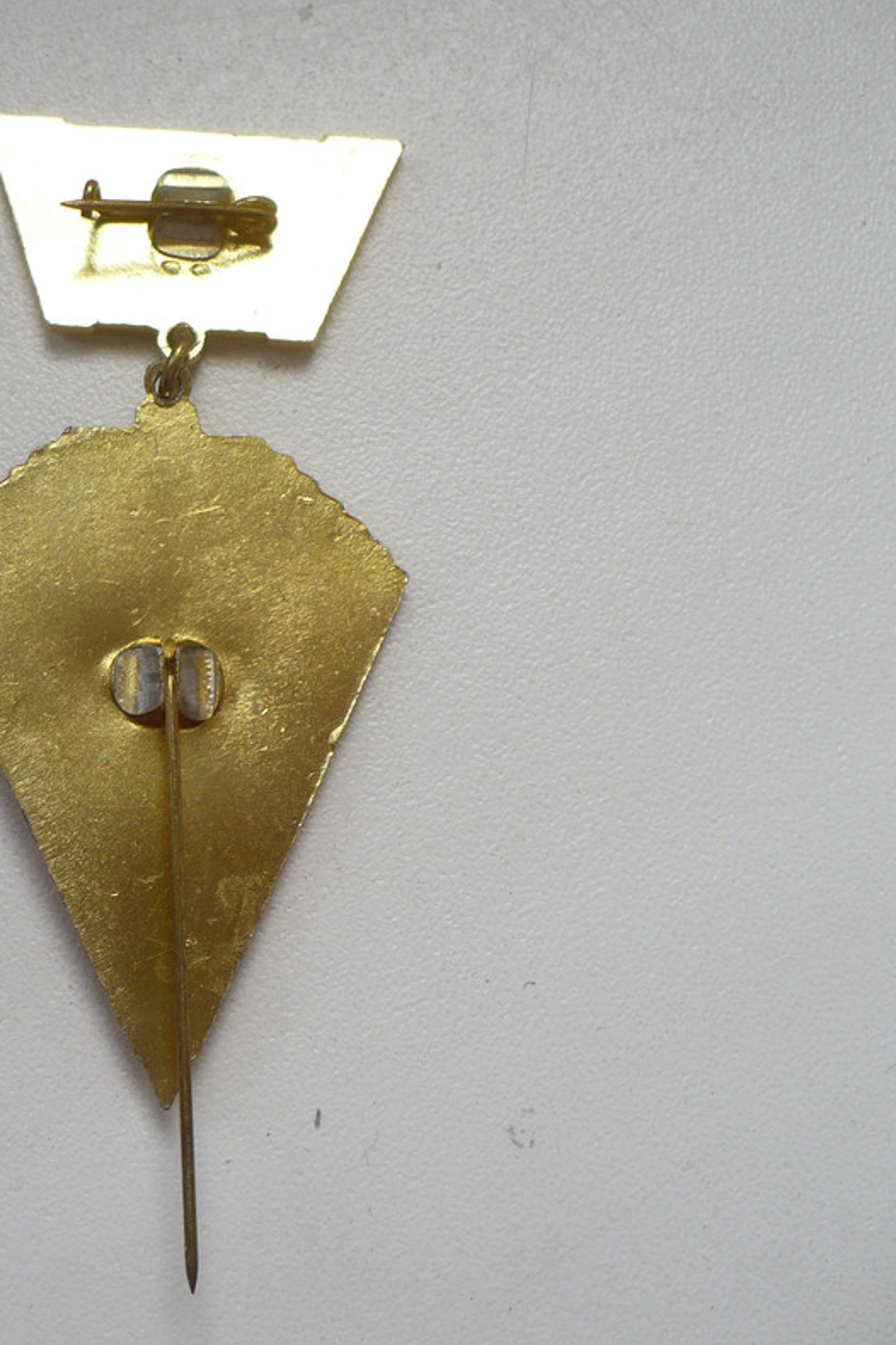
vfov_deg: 38.2
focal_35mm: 52
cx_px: 151
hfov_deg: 25.4
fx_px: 1943
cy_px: 671
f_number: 2.8
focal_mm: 6.1
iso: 100
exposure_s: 1/250
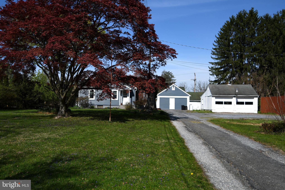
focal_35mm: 33
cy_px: 95
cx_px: 142
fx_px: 261
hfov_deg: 57.2
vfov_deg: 40.0
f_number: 4
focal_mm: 22
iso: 100
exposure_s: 1/2000
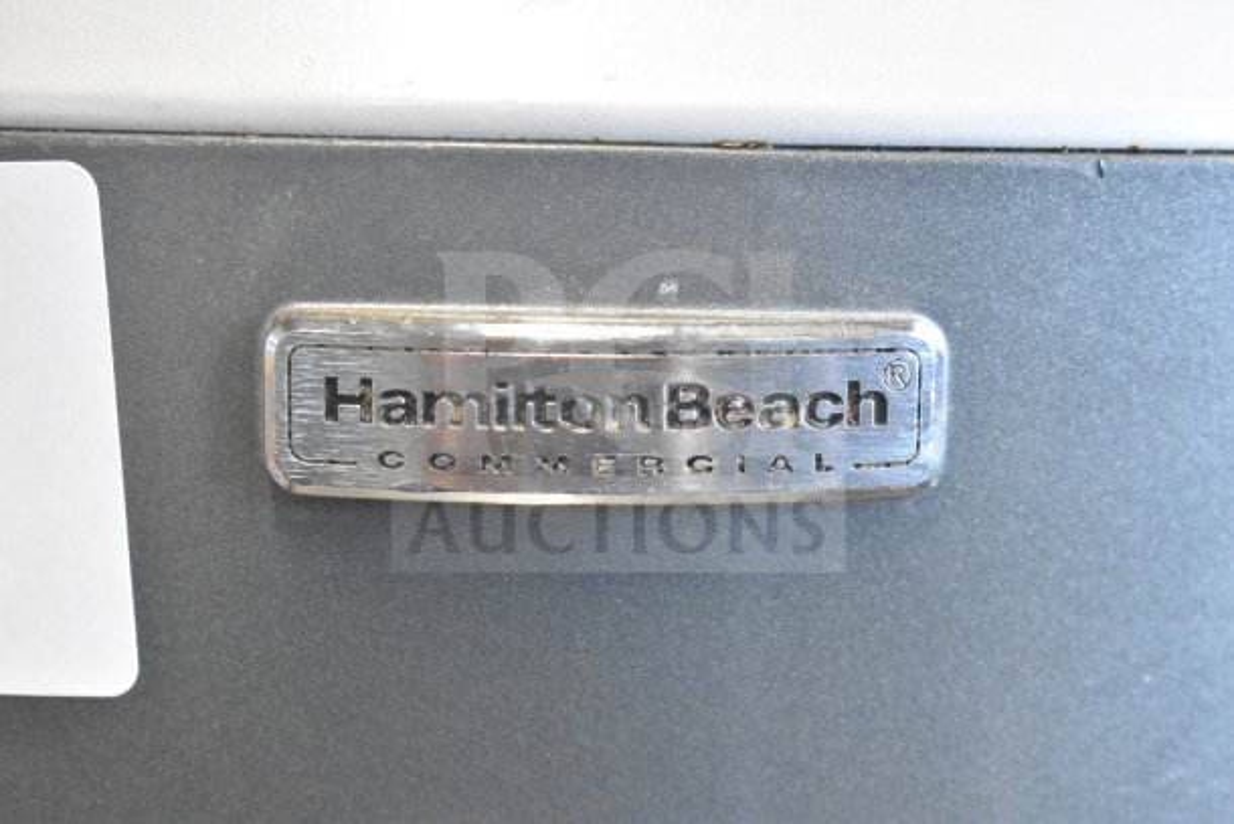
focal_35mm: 75
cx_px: 617
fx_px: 2571
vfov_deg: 18.2
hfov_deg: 27.0
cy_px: 412
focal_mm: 50
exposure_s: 1/80
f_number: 5.6
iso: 9000
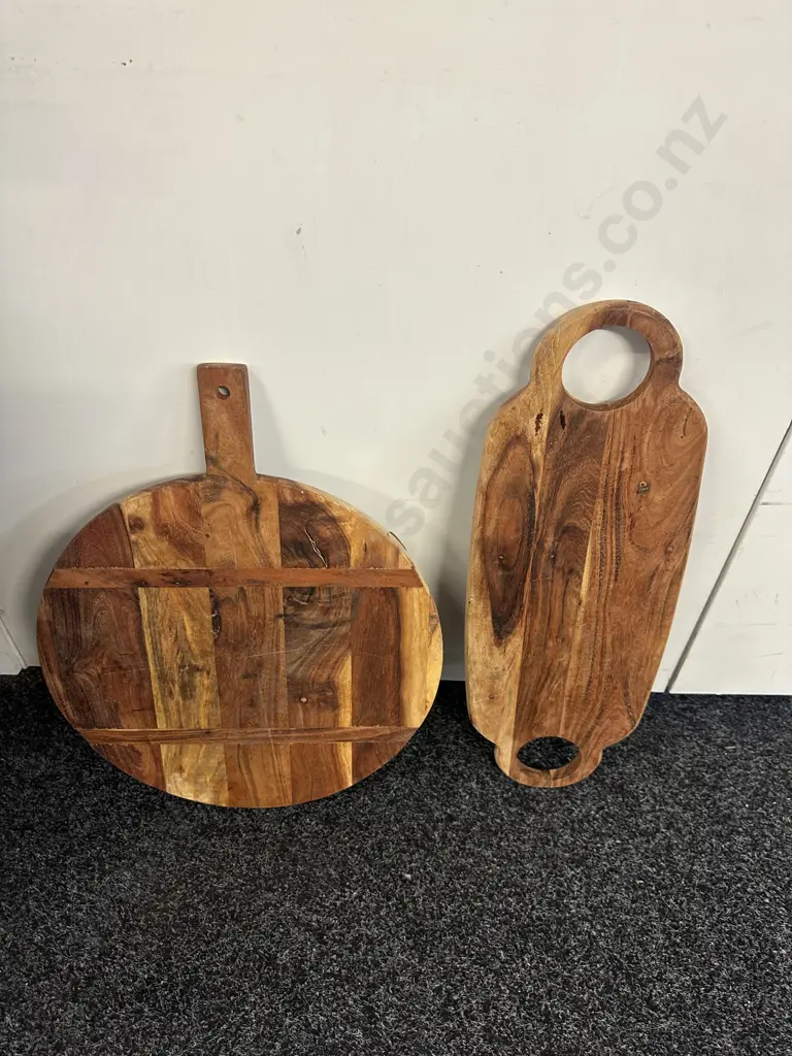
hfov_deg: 56.8
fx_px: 732
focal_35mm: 24
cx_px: 396
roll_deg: -0.5
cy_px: 528
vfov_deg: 71.6
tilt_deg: -44.6
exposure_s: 1/50
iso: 200
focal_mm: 6.86
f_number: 1.78
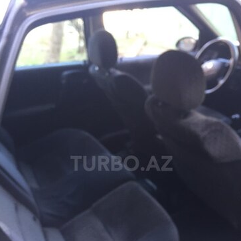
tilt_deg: -27.9
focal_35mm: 35
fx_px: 276
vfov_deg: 46.4
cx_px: 121
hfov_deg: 47.2
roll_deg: -6.7
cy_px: 163
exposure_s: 1/33
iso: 64
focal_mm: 4.15
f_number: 2.2
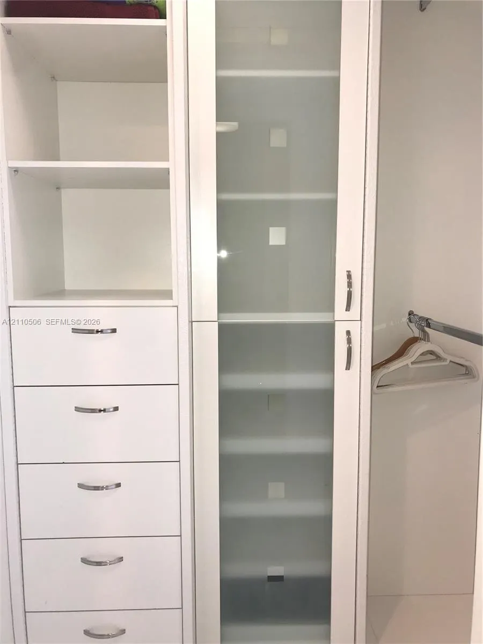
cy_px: 322
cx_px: 242
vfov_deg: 63.4
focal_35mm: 28
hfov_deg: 49.7
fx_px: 521
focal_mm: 3.99
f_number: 1.8
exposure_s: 1/34
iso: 20
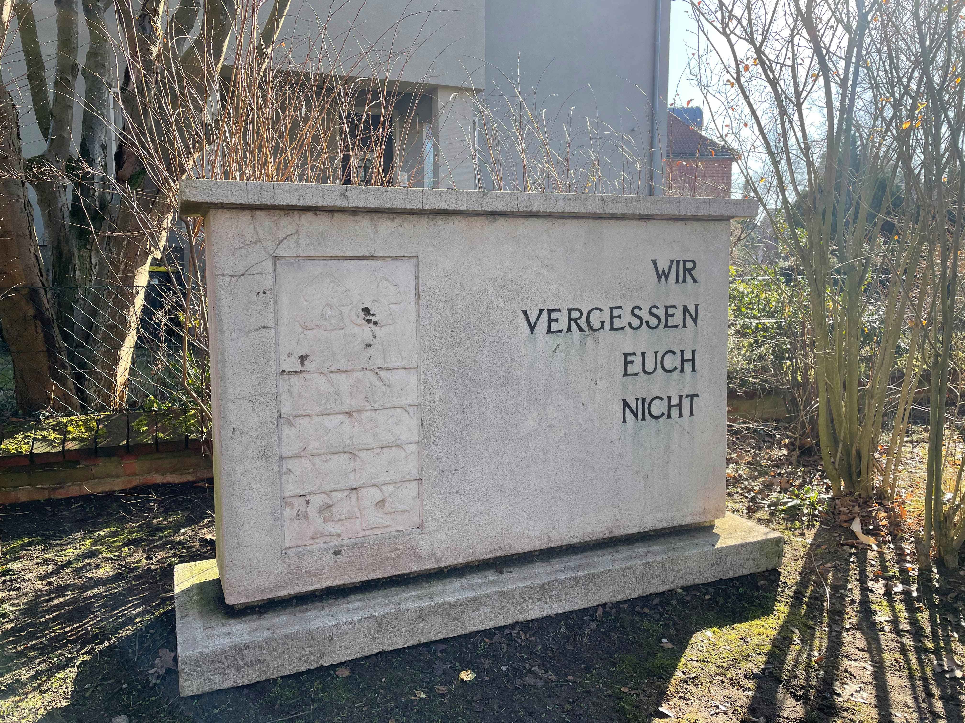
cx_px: 482
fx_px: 725
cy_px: 362
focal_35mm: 26
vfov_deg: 53.1
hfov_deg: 67.3
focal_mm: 4.2
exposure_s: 1/629
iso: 32
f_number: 1.6
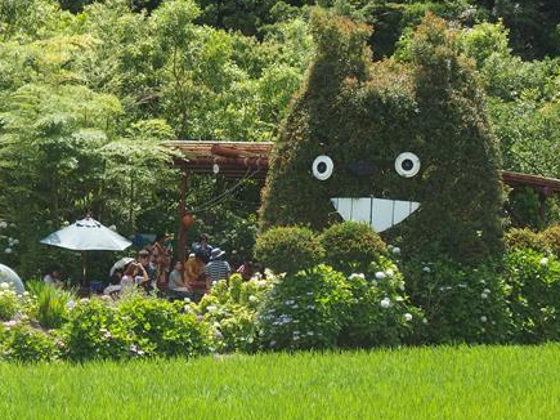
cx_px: 184
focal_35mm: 134
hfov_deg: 14.7
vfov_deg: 11.1
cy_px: 146
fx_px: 2167
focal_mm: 14.4
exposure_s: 1/500
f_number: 4
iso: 100
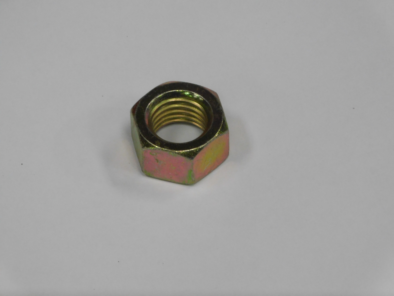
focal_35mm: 294
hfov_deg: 6.7
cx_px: 197
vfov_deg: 5.1
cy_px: 148
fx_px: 3346
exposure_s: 1/60
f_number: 5.7
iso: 360
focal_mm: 52.2
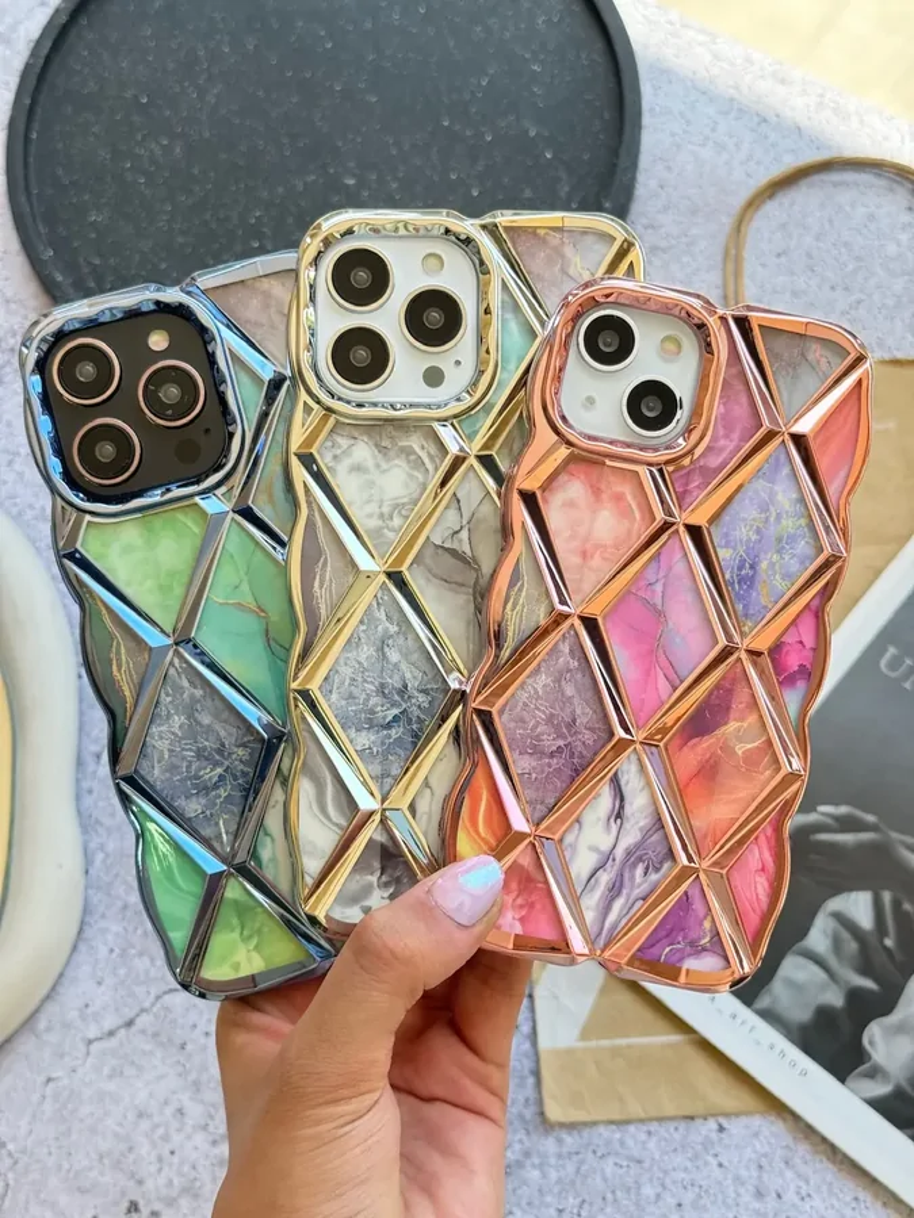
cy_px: 609
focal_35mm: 48
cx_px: 457
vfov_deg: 39.7
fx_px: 1690
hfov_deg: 30.3
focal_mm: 6.76
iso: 64
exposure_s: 1/381
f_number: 1.78
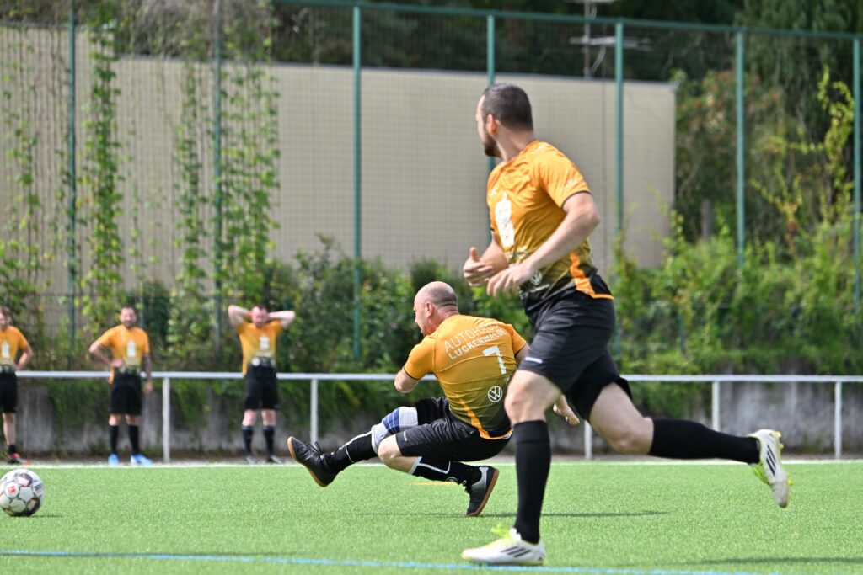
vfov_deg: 6.0
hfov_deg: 8.9
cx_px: 432
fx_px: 5514
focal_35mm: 230
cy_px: 288
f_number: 5.3
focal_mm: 230
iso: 400
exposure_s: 1/1600
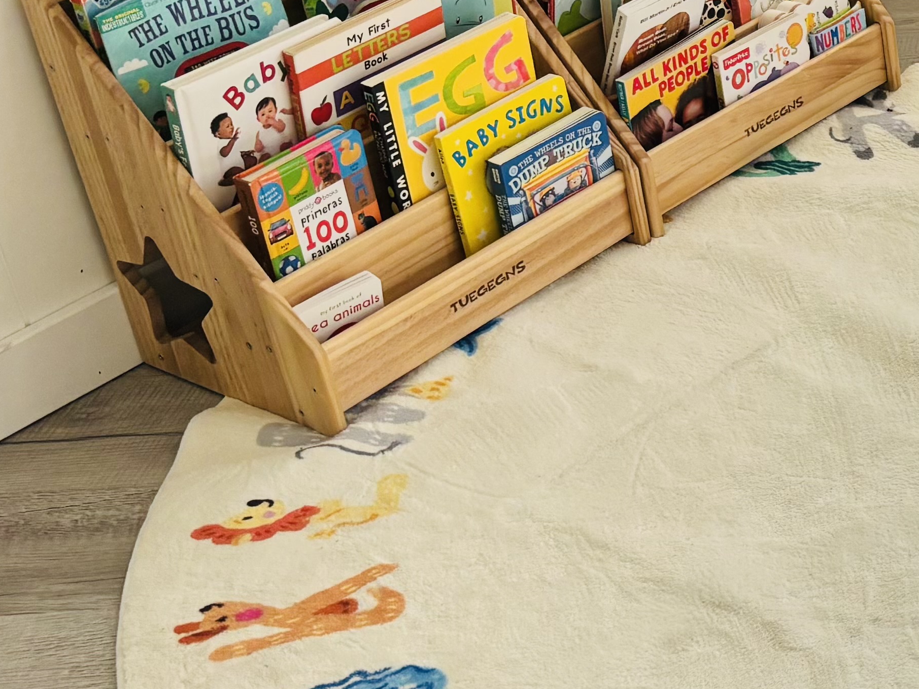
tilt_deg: -33.1
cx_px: 1242
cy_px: 309
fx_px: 2177
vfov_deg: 18.0
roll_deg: +0.0
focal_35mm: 82
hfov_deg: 21.3
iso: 80
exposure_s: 1/121
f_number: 1.6
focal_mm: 5.96
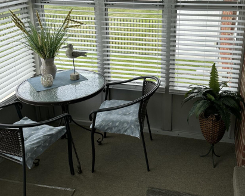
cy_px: 55
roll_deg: +0.1
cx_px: 145
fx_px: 276
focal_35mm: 38
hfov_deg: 47.7
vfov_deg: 38.4
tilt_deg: -17.7
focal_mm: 6.86
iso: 80
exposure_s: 1/989
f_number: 1.78
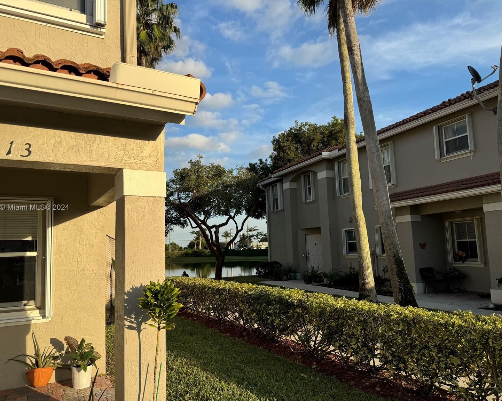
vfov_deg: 54.9
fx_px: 386
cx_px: 236
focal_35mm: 26
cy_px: 208
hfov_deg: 66.0
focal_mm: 6.76
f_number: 1.78
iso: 80
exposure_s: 1/2710
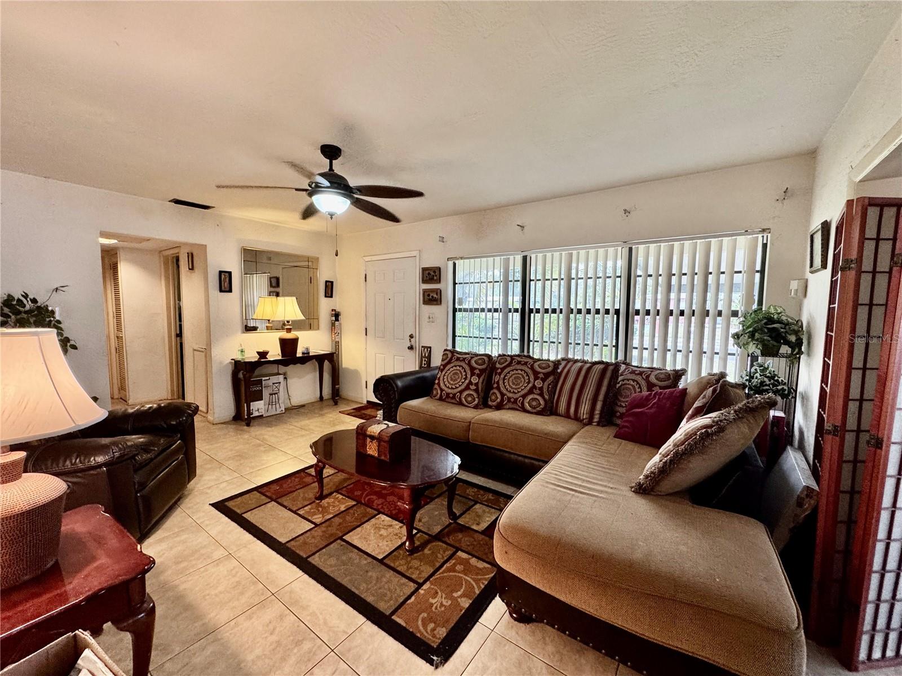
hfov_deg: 102.1
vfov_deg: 85.7
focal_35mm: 14
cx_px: 451
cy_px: 338
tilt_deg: -5.1
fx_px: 365
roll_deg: -0.6
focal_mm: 2.22
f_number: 2.2
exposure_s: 1/60
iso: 200
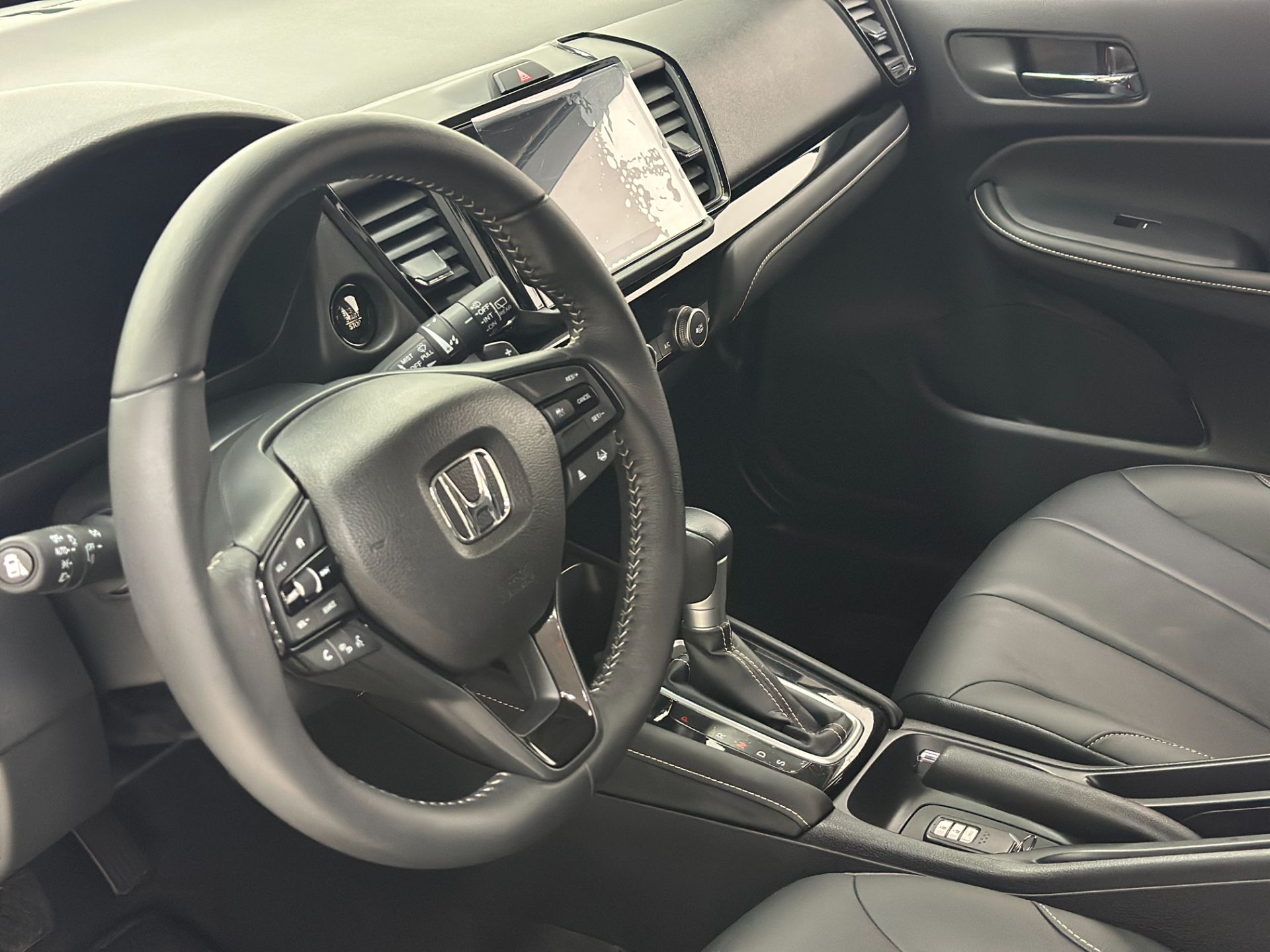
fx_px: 1761
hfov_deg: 39.7
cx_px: 635
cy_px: 476
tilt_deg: -25.6
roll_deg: +1.2
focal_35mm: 48
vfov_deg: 30.3
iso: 640
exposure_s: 1/40
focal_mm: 6.86
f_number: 1.78
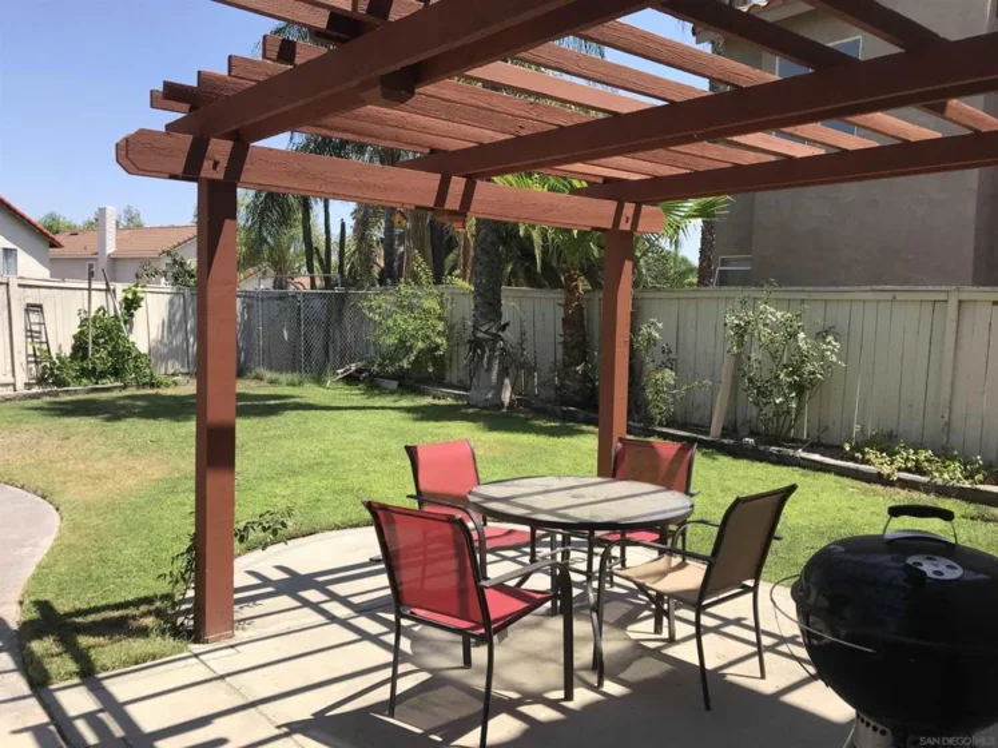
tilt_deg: -3.0
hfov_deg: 63.5
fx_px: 807
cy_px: 374
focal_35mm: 28
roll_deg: -1.3
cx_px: 499
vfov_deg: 49.7
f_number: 1.8
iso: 20
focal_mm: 3.99
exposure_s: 1/1429
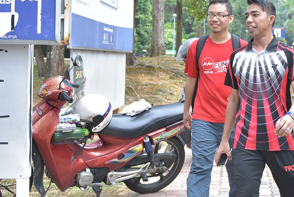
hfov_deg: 27.3
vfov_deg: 19.0
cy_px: 40
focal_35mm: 71
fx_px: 580
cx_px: 269
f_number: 2.8
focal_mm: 24
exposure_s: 1/500
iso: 400
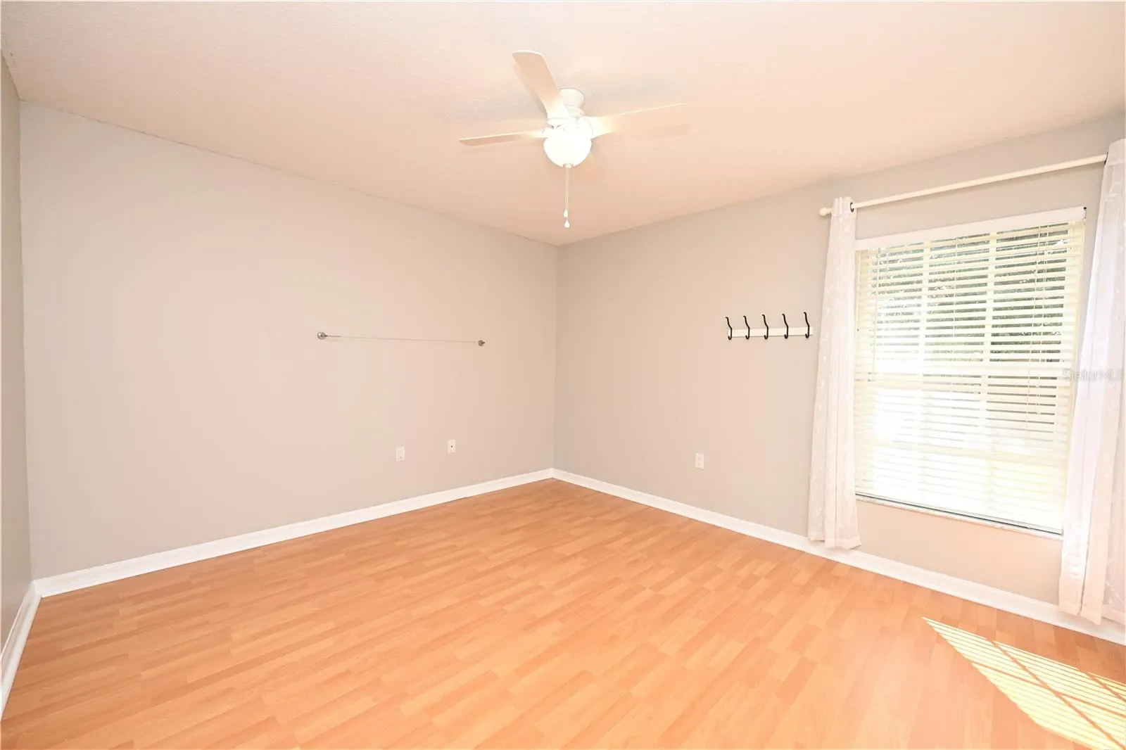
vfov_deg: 81.2
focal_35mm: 14
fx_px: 438
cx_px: 563
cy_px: 375
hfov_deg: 104.3
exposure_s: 1/100
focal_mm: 14
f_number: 5
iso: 200
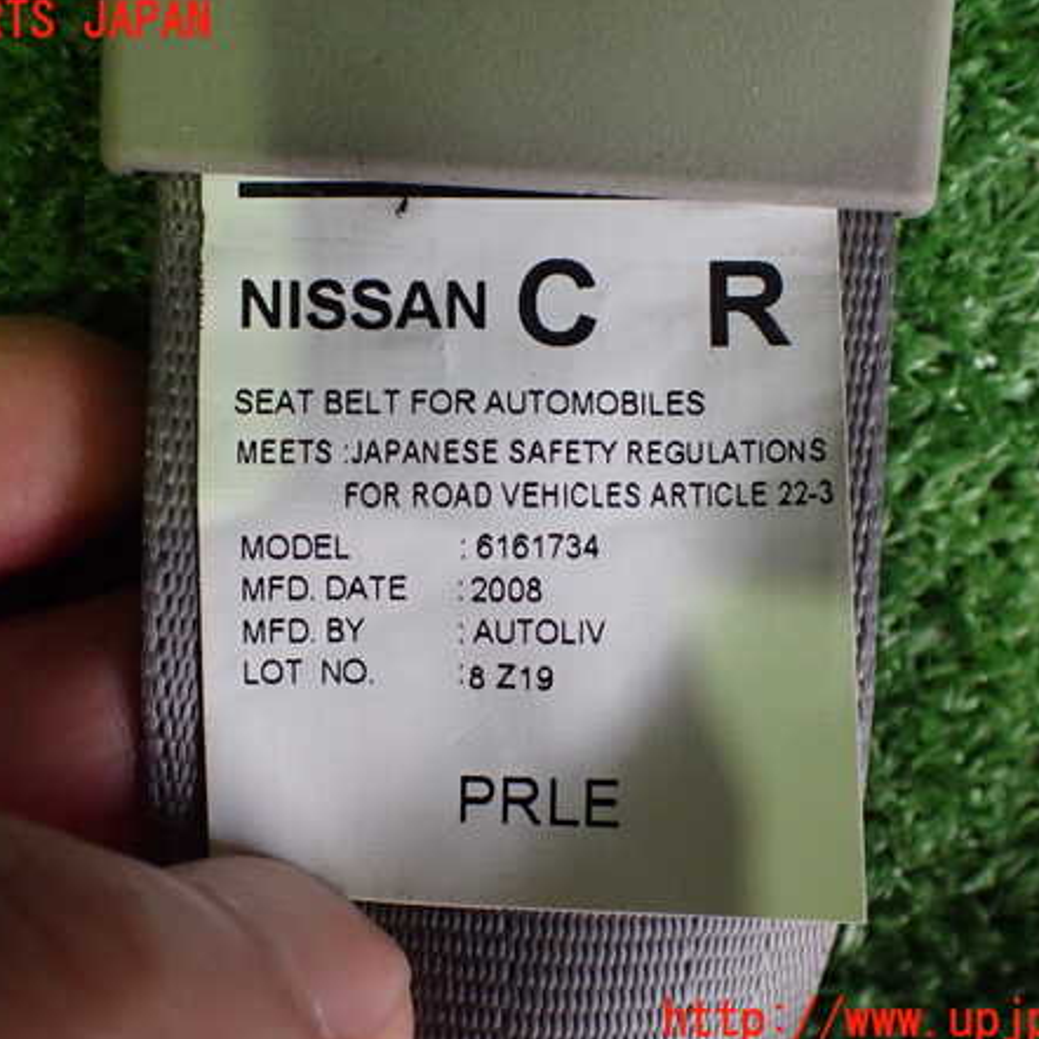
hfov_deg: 46.0
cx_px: 489
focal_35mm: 36
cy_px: 522
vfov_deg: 46.0
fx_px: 1222
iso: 800
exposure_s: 1/125
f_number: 2.3
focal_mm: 5.4
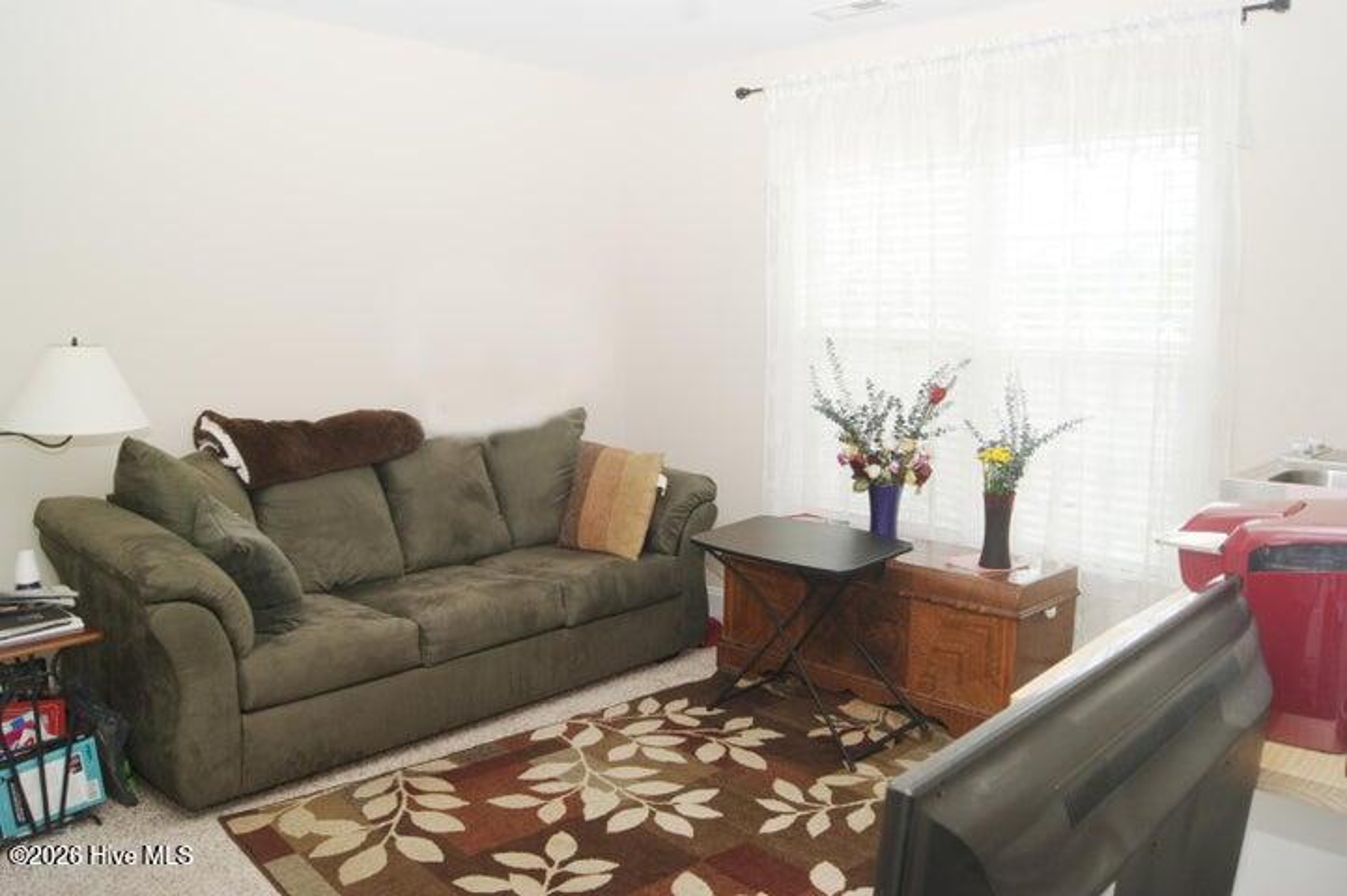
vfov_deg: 47.9
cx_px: 674
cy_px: 448
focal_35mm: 27
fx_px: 1010
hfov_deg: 67.4
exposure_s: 1/30
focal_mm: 18
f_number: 8
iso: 200
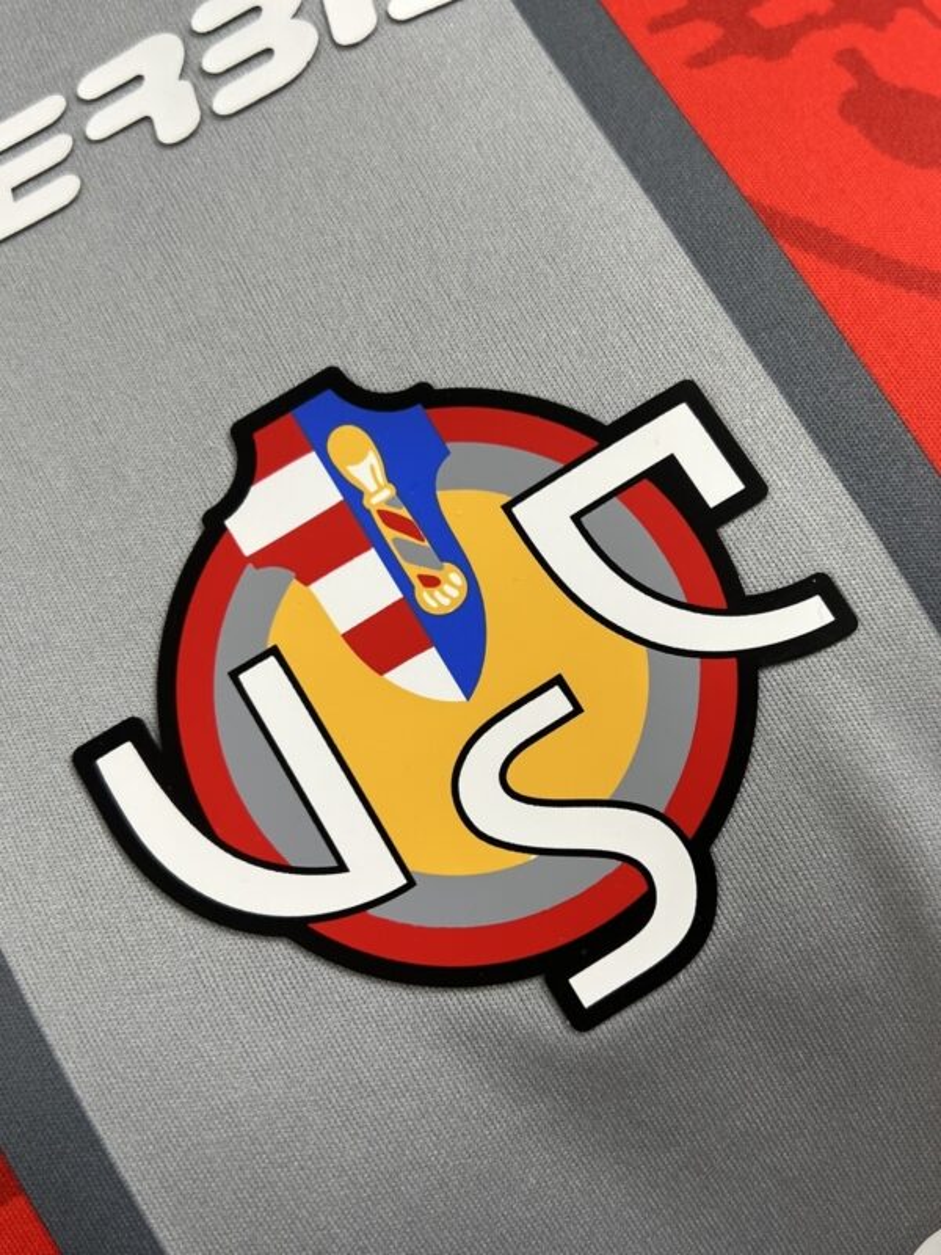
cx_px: 470
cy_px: 628
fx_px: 942
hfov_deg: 53.1
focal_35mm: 26
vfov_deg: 67.3
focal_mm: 5.7
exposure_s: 1/100
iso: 100
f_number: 1.5
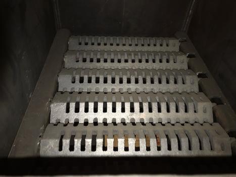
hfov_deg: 63.5
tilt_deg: -44.6
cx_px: 118
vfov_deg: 49.7
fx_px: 191
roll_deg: -3.9
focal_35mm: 28
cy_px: 88
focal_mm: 3.99
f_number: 1.8
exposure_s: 1/16
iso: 20
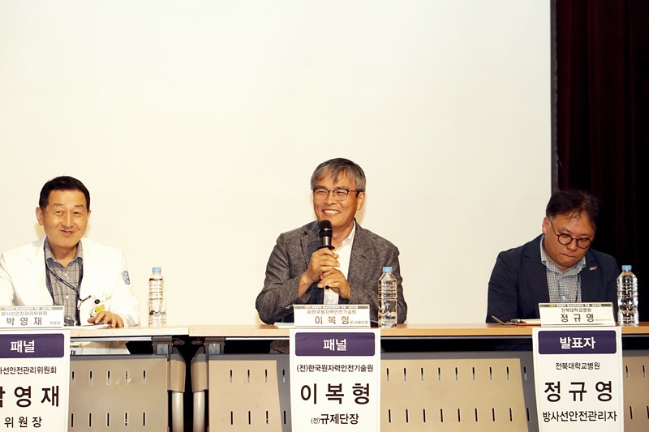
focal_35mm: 85
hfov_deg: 23.9
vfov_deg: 16.1
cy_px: 216
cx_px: 324
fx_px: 1532
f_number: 5.6
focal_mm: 85
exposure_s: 1/60
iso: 400
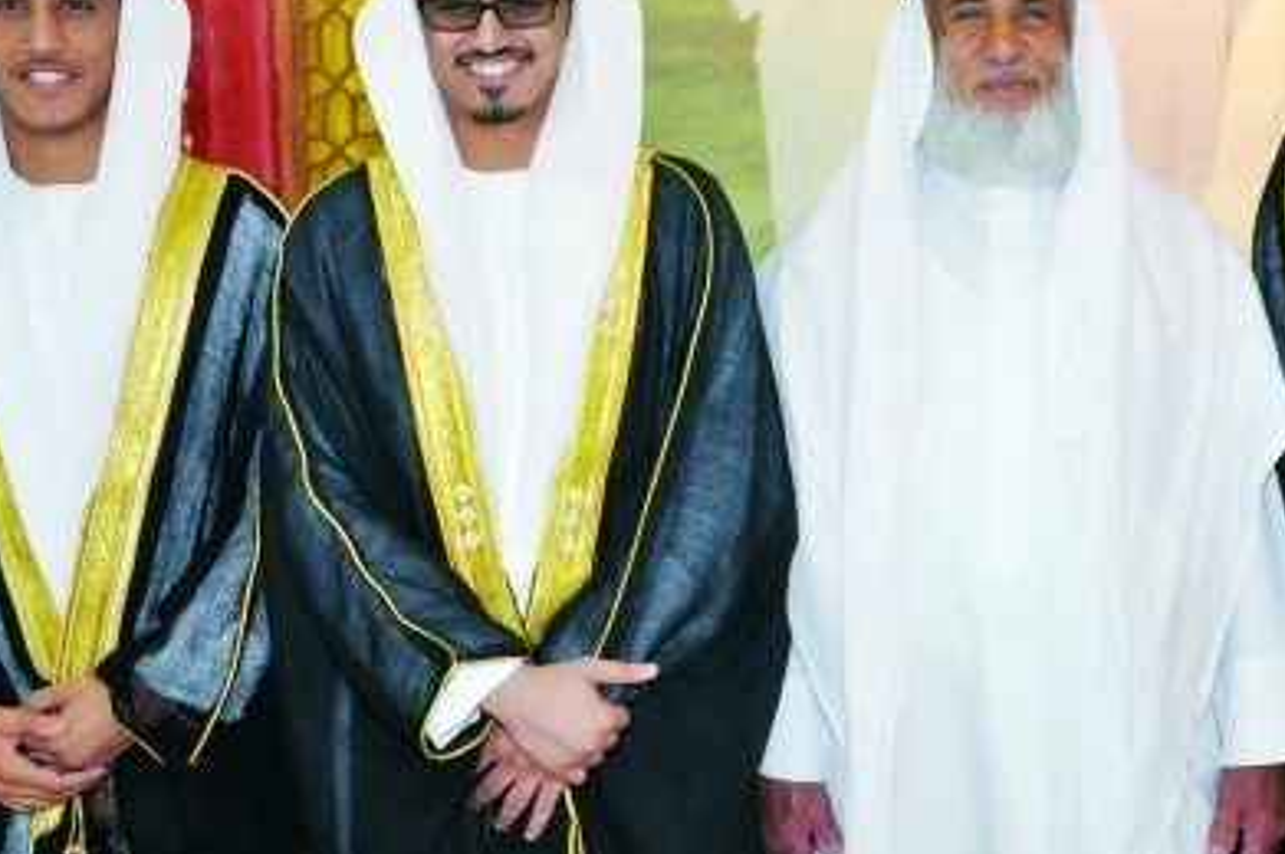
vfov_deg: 24.9
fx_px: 1926
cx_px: 818
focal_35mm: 54
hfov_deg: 36.6
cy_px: 314
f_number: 3.8
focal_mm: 22
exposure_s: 1/40
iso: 1250
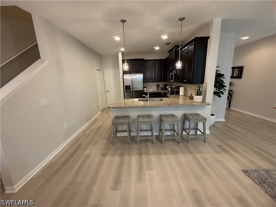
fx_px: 112
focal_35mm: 14
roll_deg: +1.4
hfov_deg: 102.1
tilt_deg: -12.8
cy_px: 104
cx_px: 138
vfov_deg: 85.7
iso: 250
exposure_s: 1/60
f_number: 2.2
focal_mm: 2.22
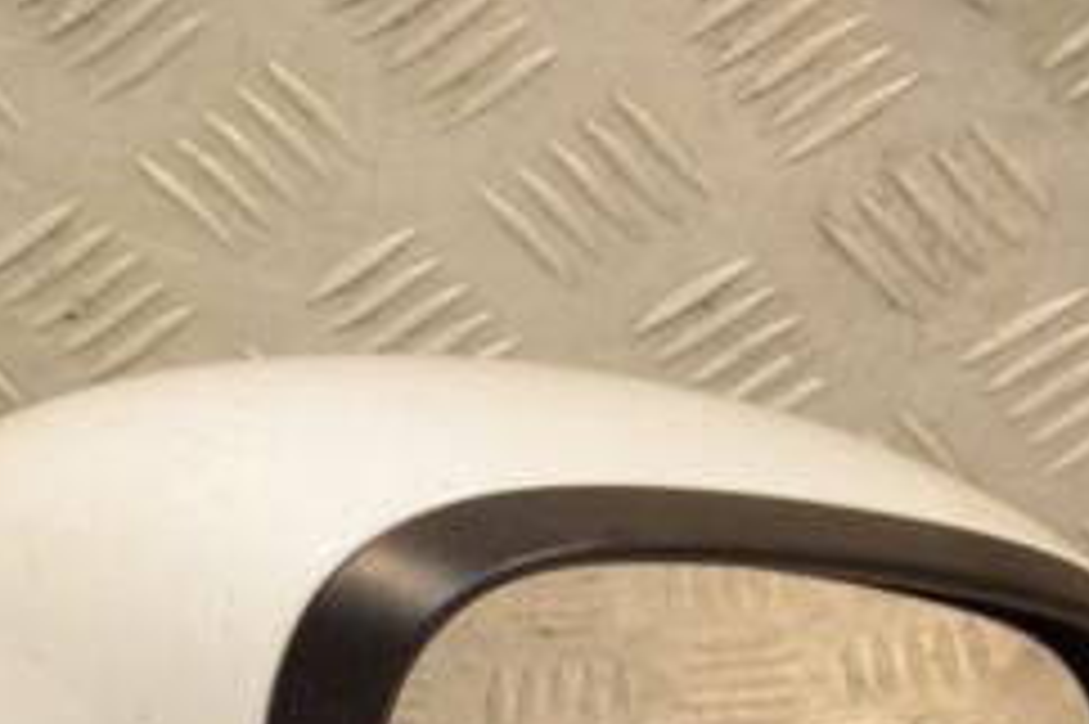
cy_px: 895
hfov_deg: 17.0
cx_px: 180
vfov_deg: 11.3
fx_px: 3597
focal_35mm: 119
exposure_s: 1/200
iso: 800
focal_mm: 32
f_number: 8
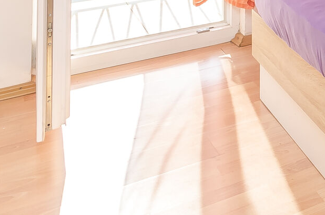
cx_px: 537
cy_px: -233
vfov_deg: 15.4
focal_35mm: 68
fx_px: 612
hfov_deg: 22.2
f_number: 8
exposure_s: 1/100
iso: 100
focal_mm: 10
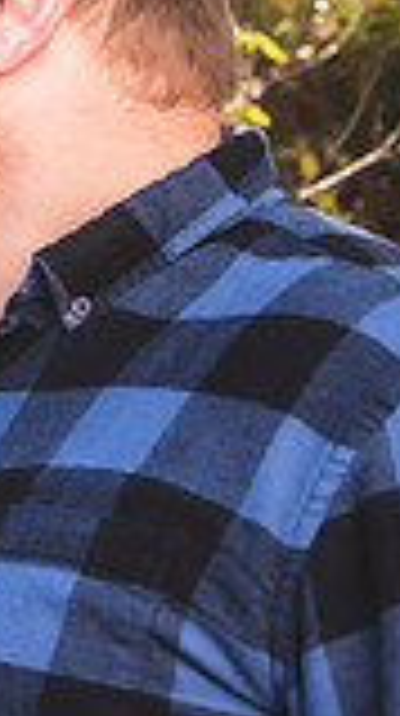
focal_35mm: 153
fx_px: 2896
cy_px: 97
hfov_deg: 7.2
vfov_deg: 14.0
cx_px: -742
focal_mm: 40
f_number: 4
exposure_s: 1/250
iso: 100
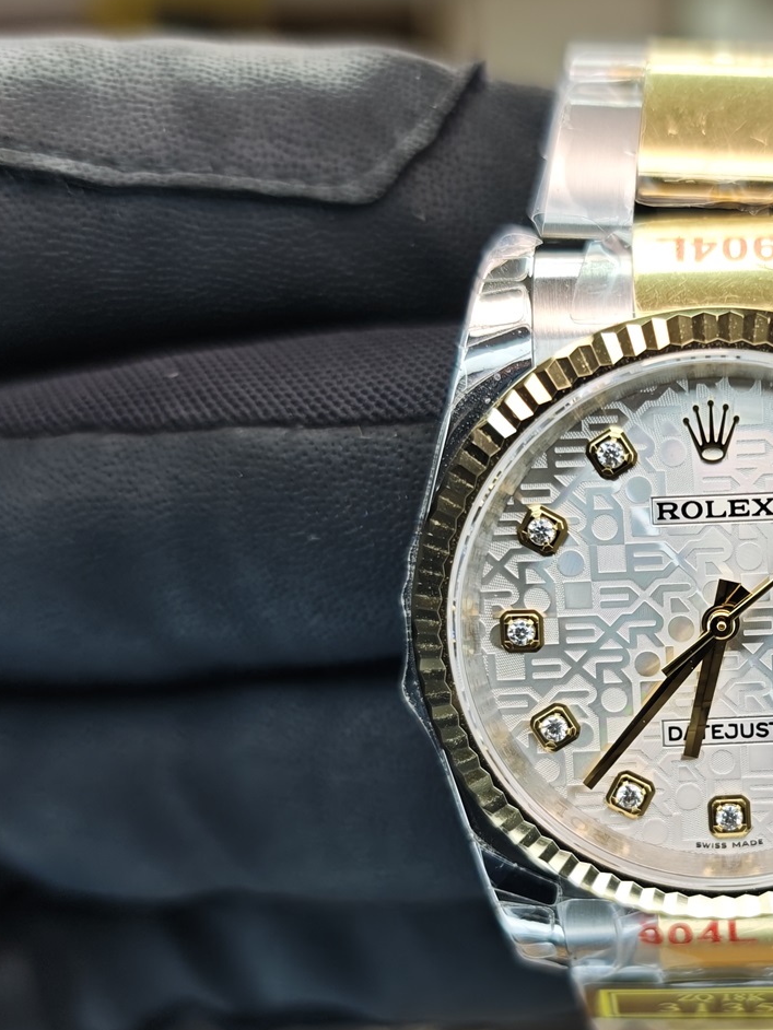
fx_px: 1488
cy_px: 635
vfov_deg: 38.0
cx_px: 723
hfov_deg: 27.8
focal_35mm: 50
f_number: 1.62
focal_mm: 6.55
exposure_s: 1/221
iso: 50
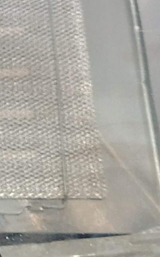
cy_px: -30
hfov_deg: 7.9
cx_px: -276
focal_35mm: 149
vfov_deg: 13.7
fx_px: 1039
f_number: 1.8
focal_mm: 5.54
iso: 400
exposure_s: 1/33
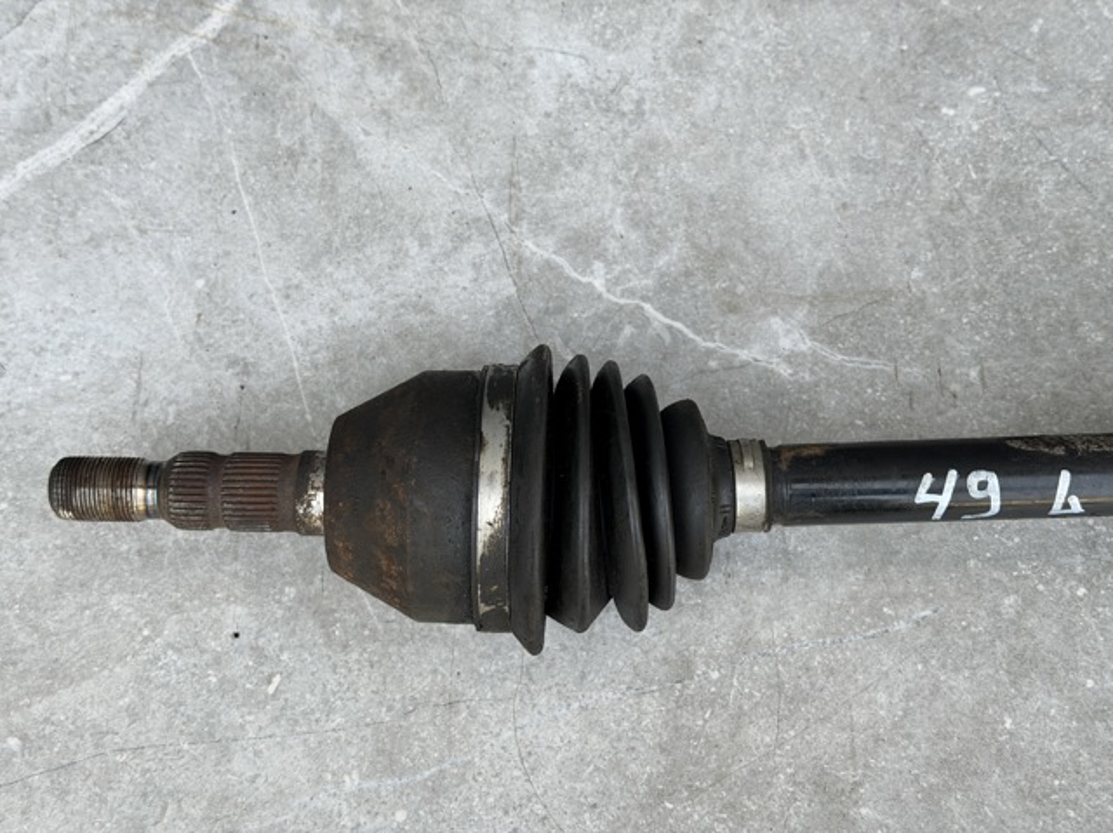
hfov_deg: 39.7
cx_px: 556
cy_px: 416
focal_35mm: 48
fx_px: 1542
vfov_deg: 30.2
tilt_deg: -71.8
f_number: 1.78
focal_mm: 6.76
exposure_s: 1/394
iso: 64
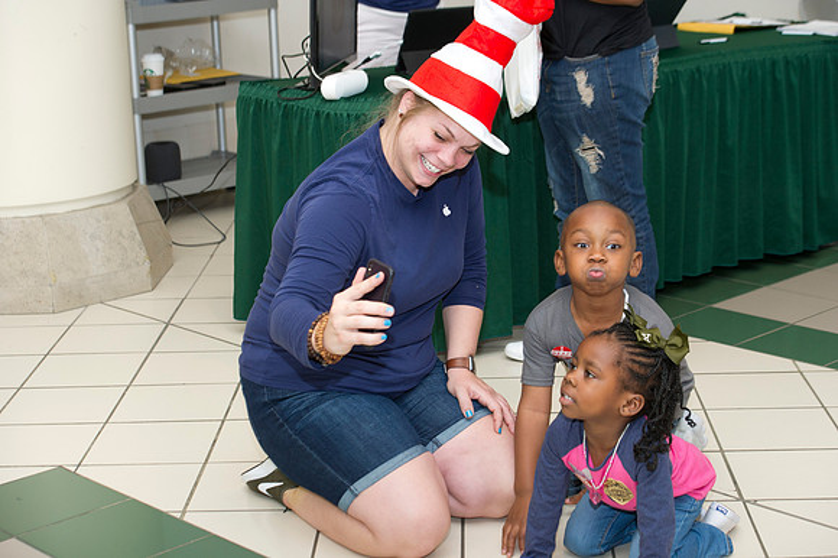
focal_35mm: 70
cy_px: 279
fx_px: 1628
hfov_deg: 28.9
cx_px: 419
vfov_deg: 19.4
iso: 1250
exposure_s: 1/250
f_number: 5.6
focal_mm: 70
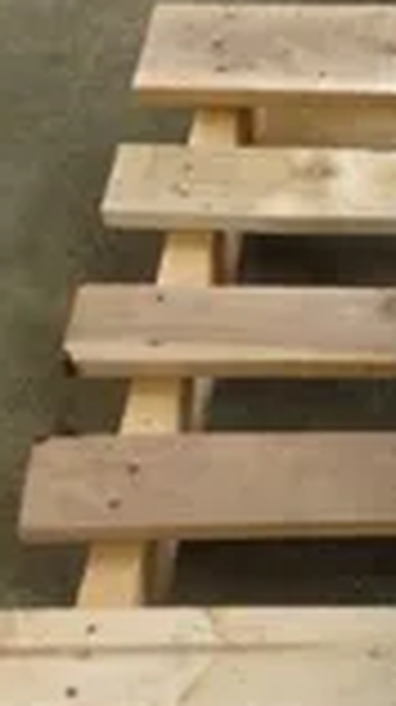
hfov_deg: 11.8
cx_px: 644
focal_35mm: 97
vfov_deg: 22.0
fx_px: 1816
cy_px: 441
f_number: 2.4
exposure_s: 1/20
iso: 320
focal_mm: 4.28
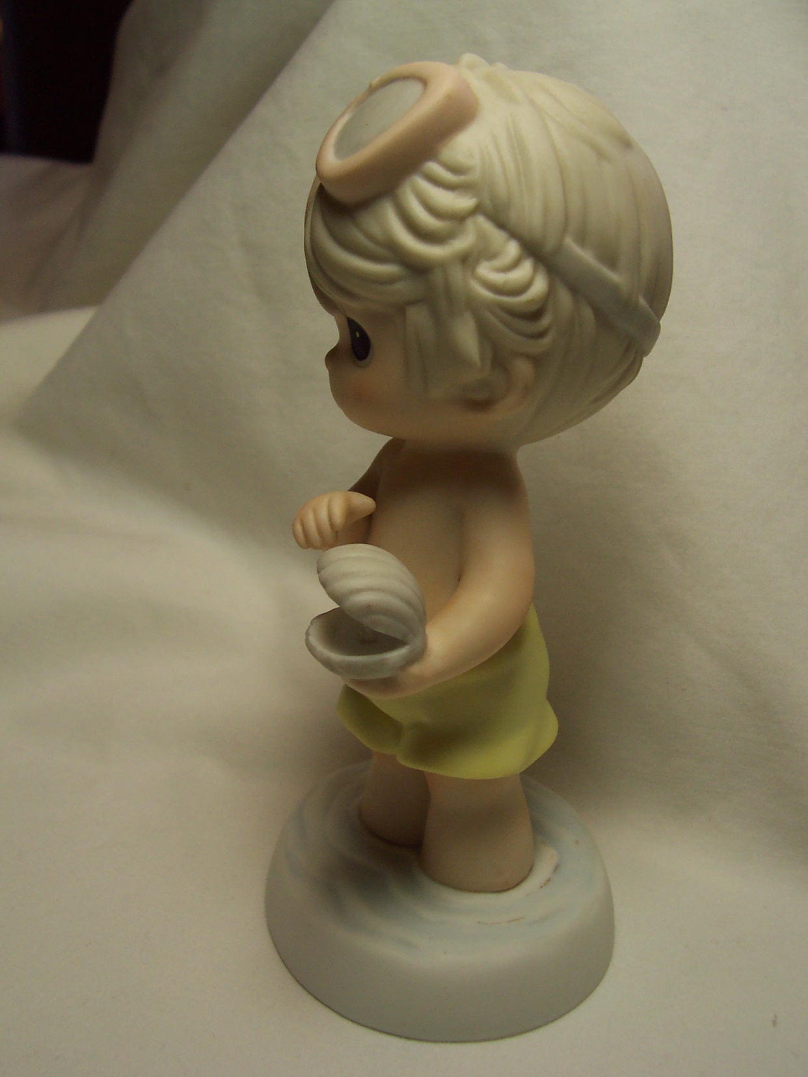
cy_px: 538
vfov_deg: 50.1
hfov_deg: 38.7
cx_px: 404
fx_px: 1152
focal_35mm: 37
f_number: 2.8
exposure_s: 1/125
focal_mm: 5.6
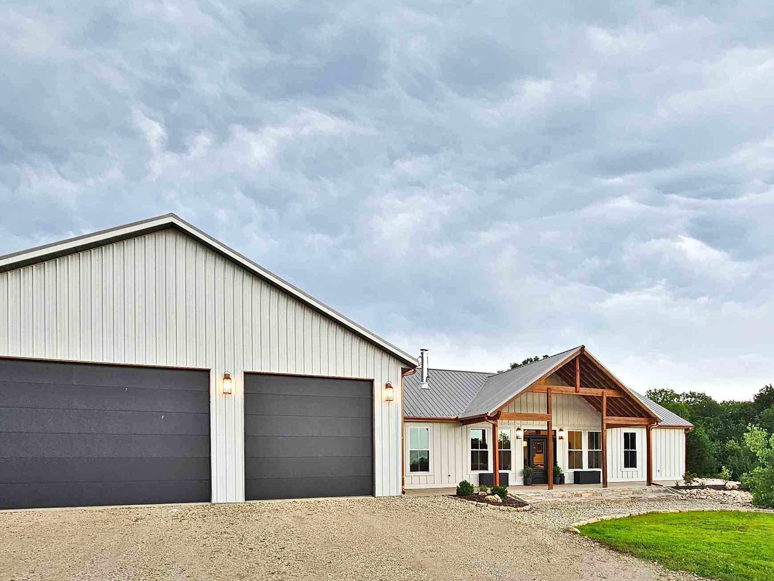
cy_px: 465
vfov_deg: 54.8
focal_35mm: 23
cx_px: 517
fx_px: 514
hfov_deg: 71.7
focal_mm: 2.2
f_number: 2.2
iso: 50
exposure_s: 1/60
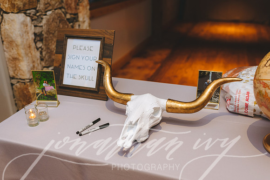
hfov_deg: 54.4
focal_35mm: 35
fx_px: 263
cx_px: 135
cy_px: 90
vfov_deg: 37.9
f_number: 2.8
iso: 1600
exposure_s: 1/200
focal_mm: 35
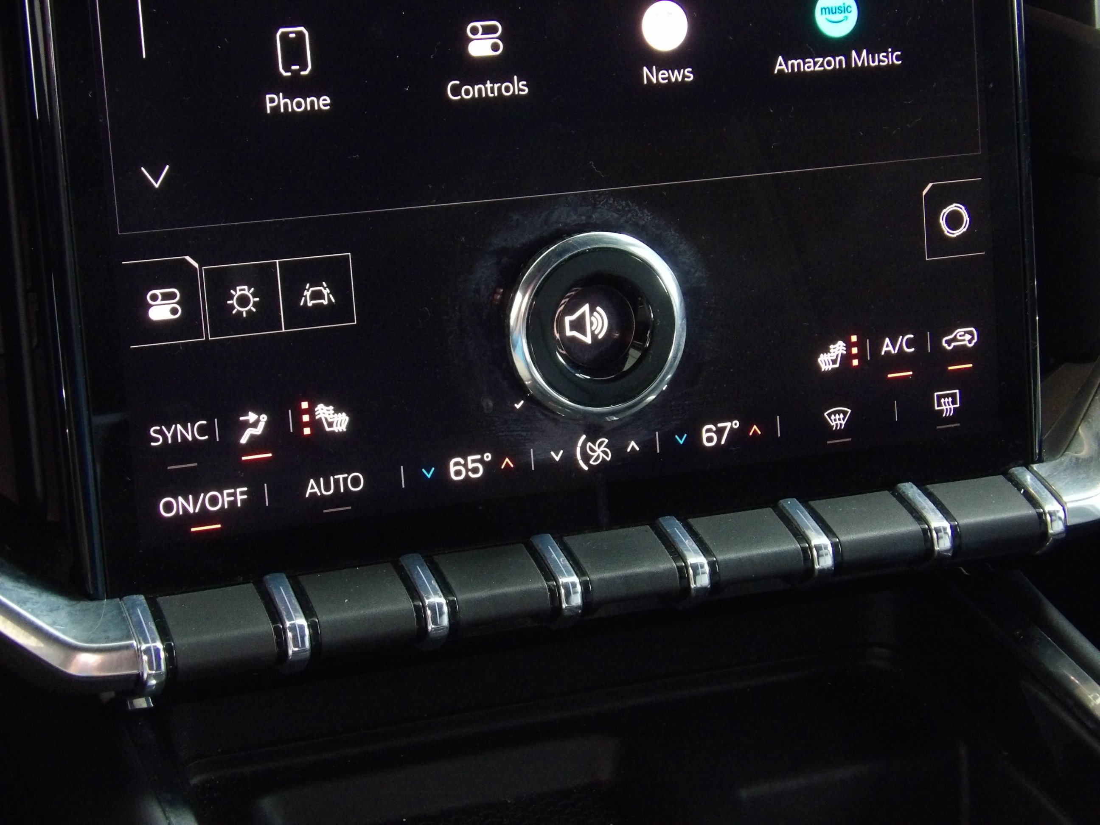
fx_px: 2288
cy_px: 412
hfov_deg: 27.0
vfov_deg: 20.4
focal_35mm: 72
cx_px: 550
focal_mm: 13
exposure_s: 1/17
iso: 800
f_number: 4.1
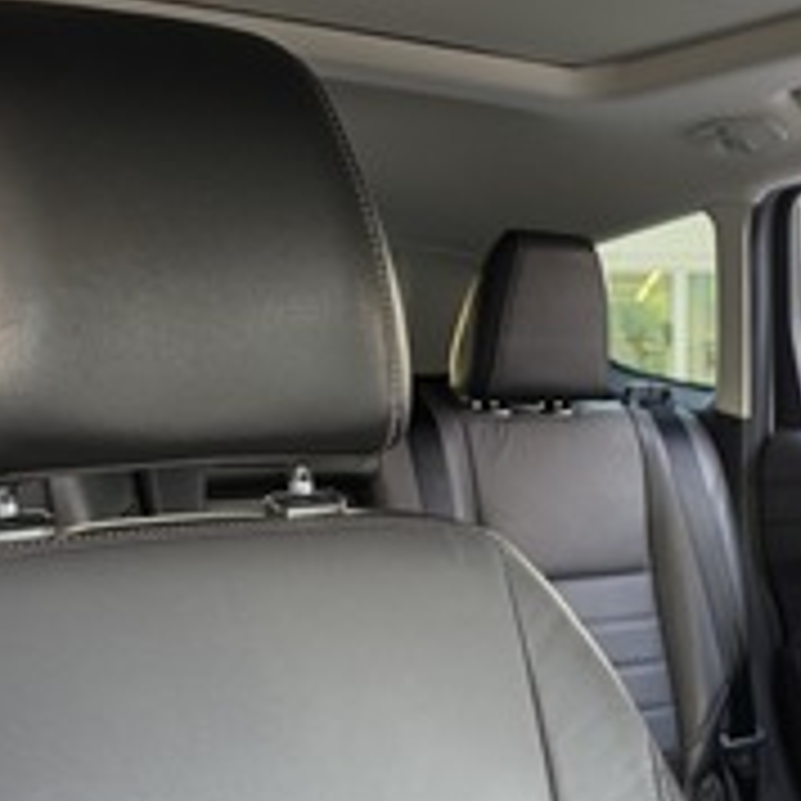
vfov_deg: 34.0
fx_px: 1257
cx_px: 652
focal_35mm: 48
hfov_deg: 34.2
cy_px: 673
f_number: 1.4
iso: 100
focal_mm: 6.5
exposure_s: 1/120
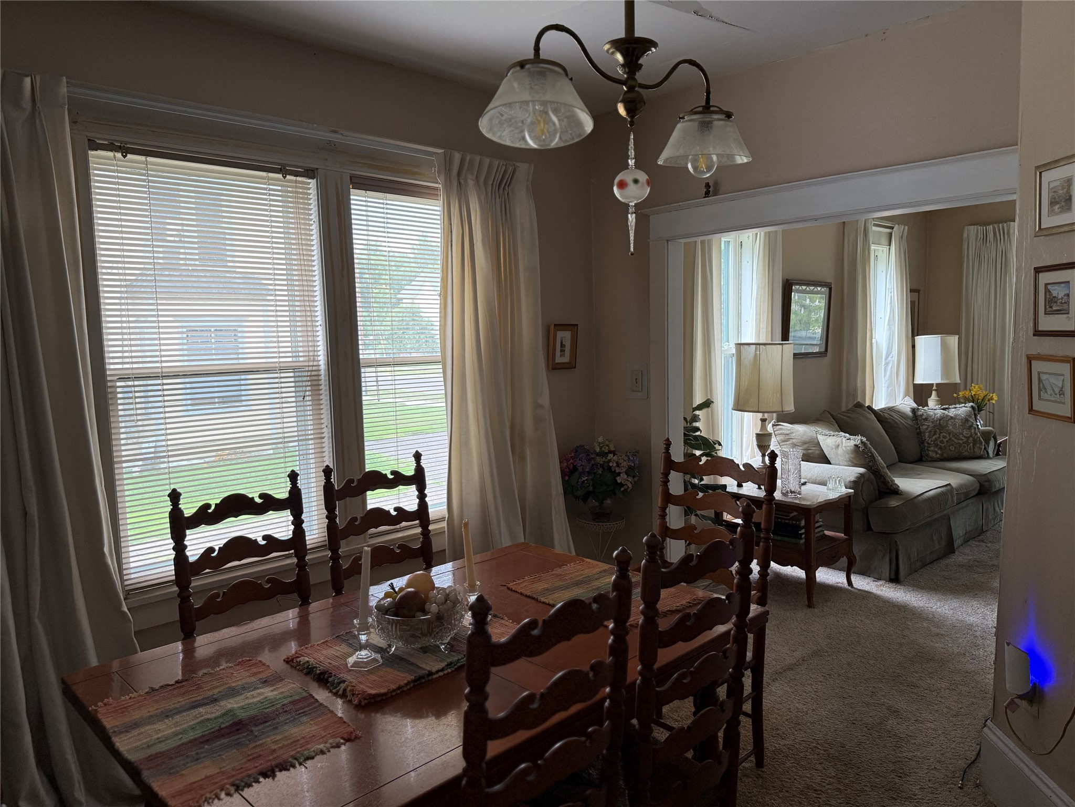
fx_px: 745
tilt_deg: -4.7
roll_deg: +1.3
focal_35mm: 24
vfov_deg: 56.8
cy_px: 404
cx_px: 538
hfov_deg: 71.6
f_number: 1.78
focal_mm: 6.76
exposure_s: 1/86
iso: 200
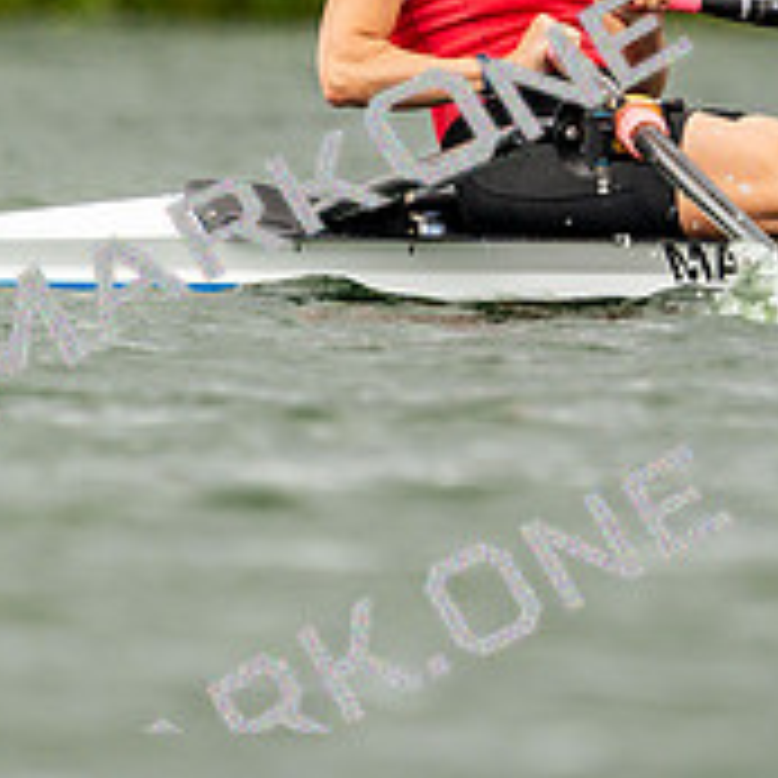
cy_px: -38
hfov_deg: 1.0
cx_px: 558
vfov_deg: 1.0
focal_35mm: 1711
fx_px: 43507
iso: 500
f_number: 6.3
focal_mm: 600
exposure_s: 1/2000
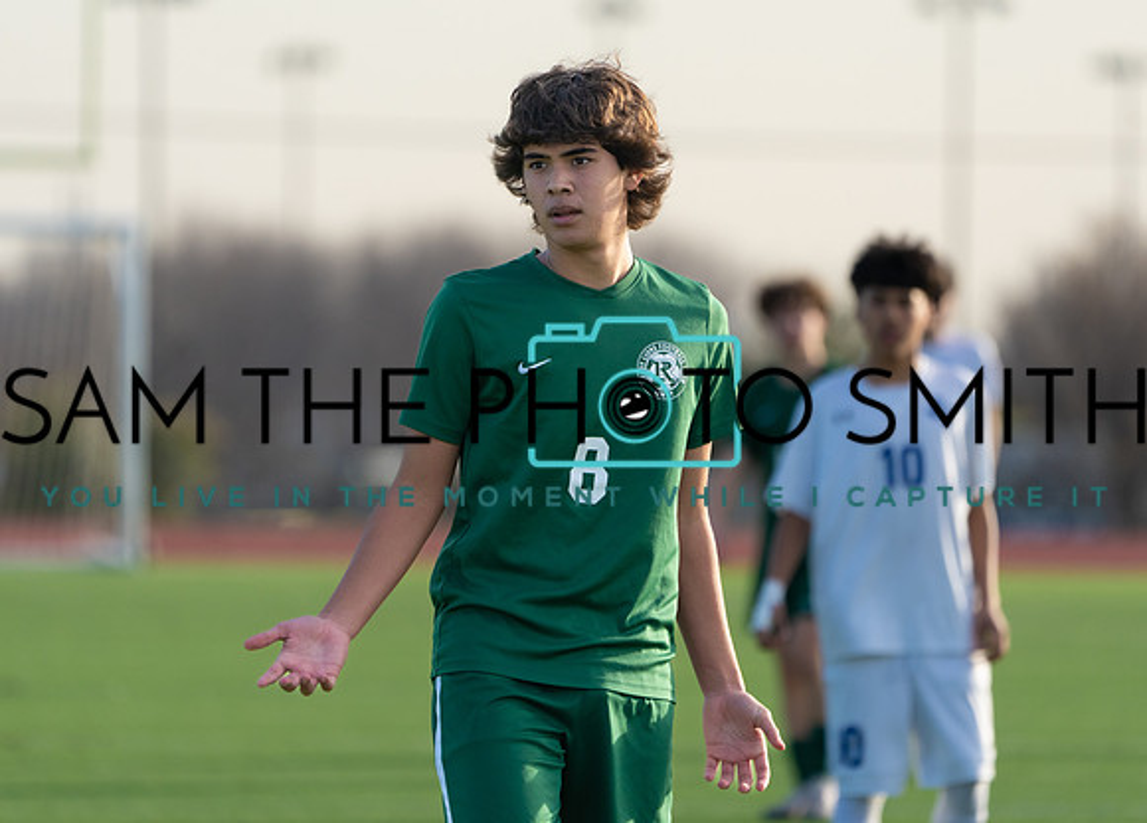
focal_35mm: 475
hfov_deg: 4.2
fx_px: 15487
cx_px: 604
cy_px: 382
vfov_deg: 3.0
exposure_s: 1/1250
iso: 500
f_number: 5.6
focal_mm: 376
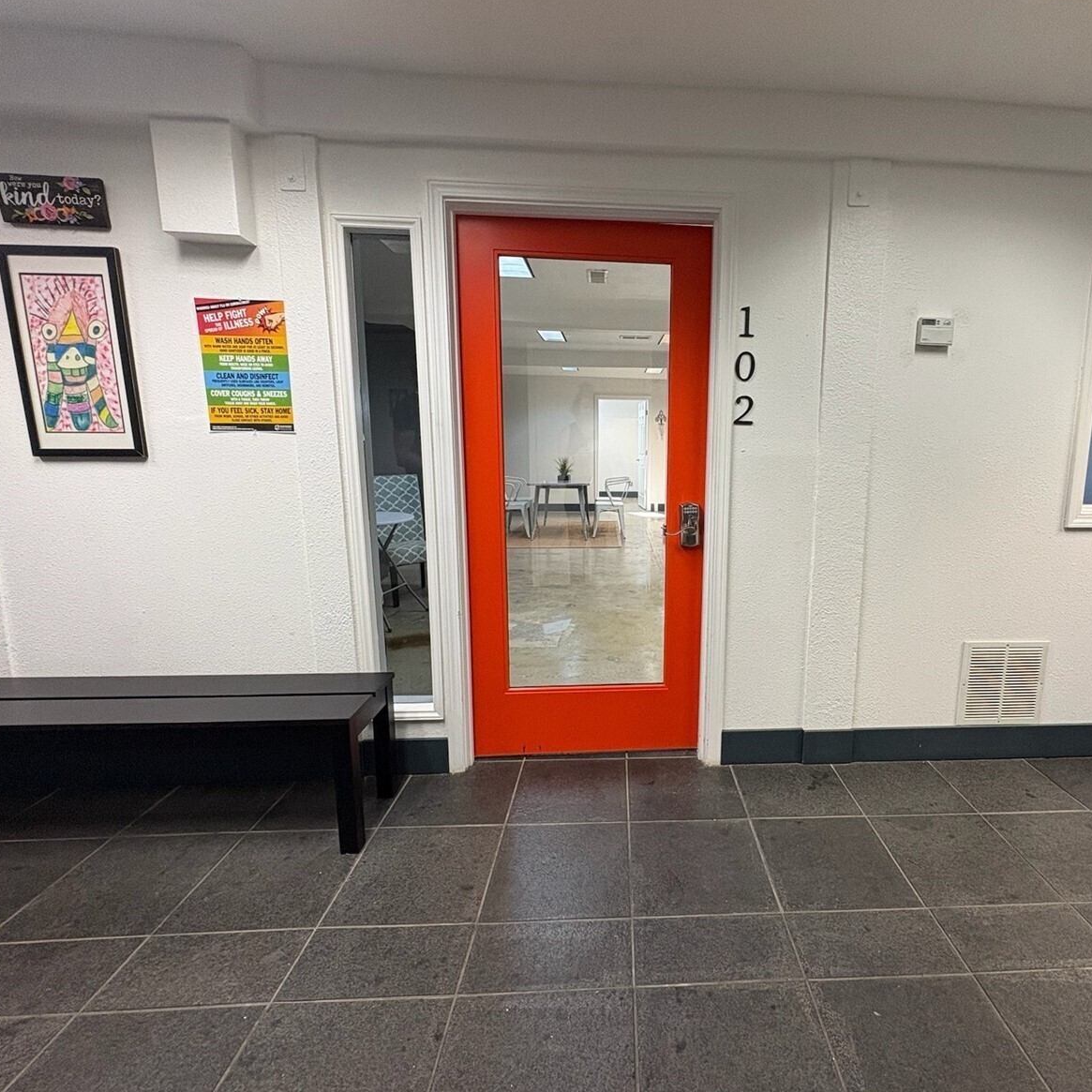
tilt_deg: -9.7
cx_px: 653
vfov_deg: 84.0
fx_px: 607
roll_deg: -0.4
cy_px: 537
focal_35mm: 17
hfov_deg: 83.0
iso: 200
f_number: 2.2
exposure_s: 1/105
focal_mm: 2.22
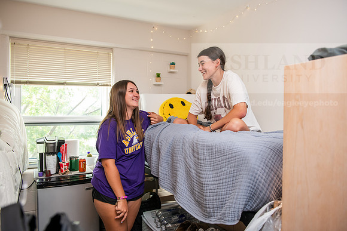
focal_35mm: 28
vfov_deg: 46.4
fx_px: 270
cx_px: 174
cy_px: 116
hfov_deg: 65.5
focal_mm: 28
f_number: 3.5
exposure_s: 1/125
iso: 640
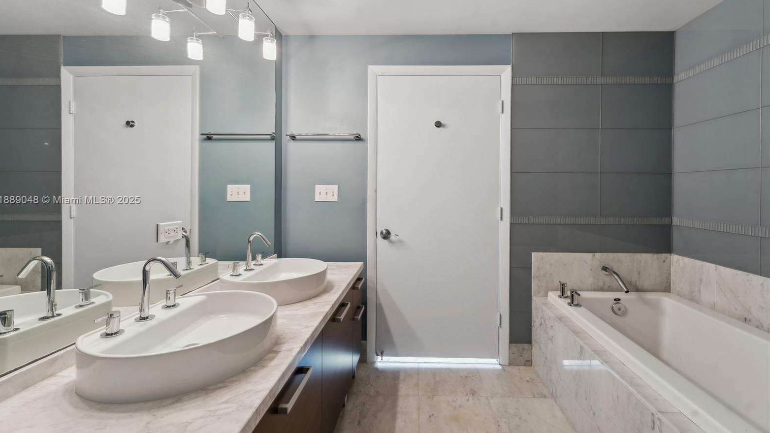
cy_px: 201
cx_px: 377
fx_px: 306
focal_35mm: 15
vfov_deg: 70.4
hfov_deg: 103.0
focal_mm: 14
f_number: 9
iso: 250
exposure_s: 1/3.33
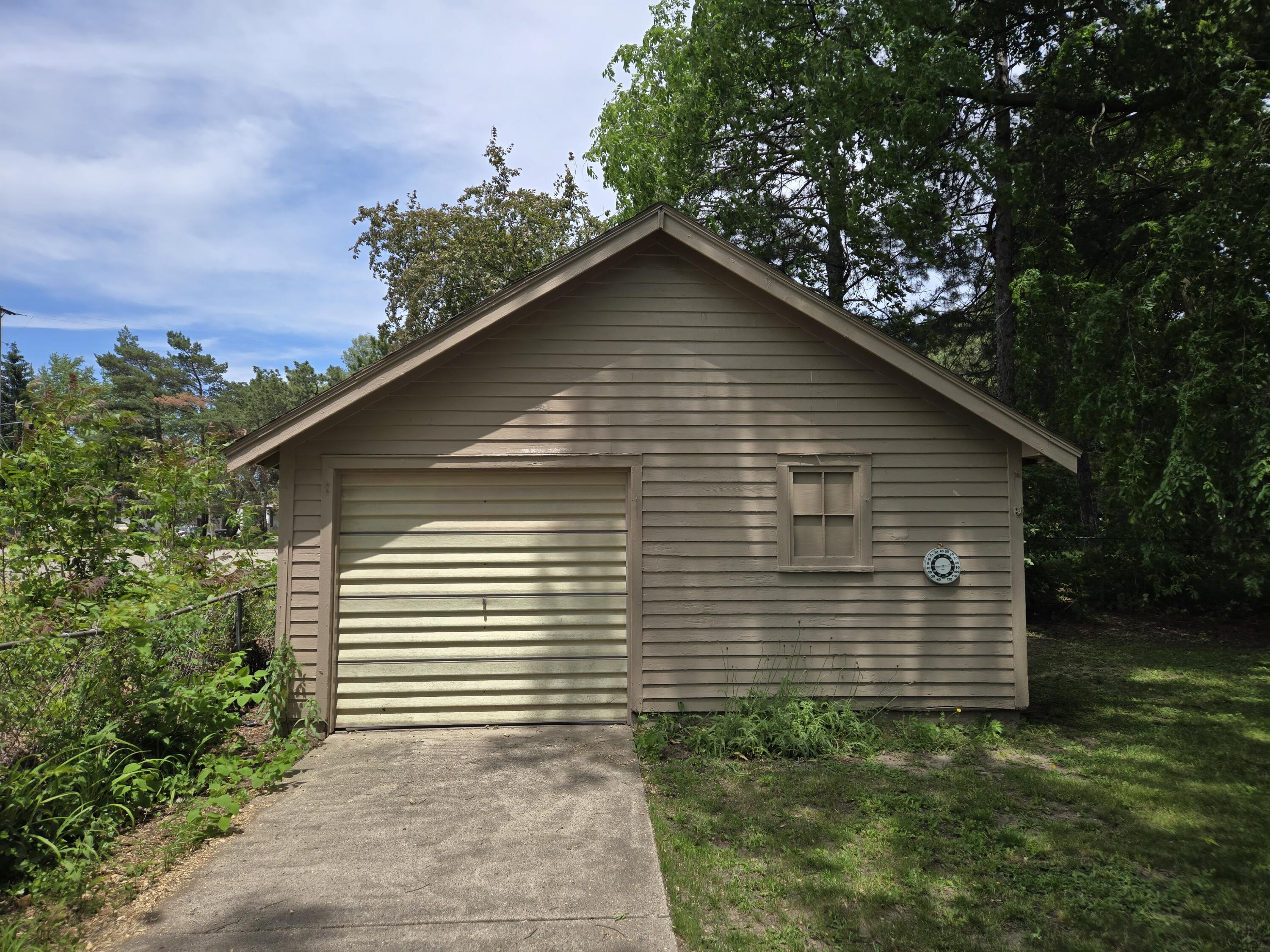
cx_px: 635
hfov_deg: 73.9
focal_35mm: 23
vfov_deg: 58.9
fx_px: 844
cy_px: 476
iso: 25
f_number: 1.8
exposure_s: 1/1588
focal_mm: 5.4
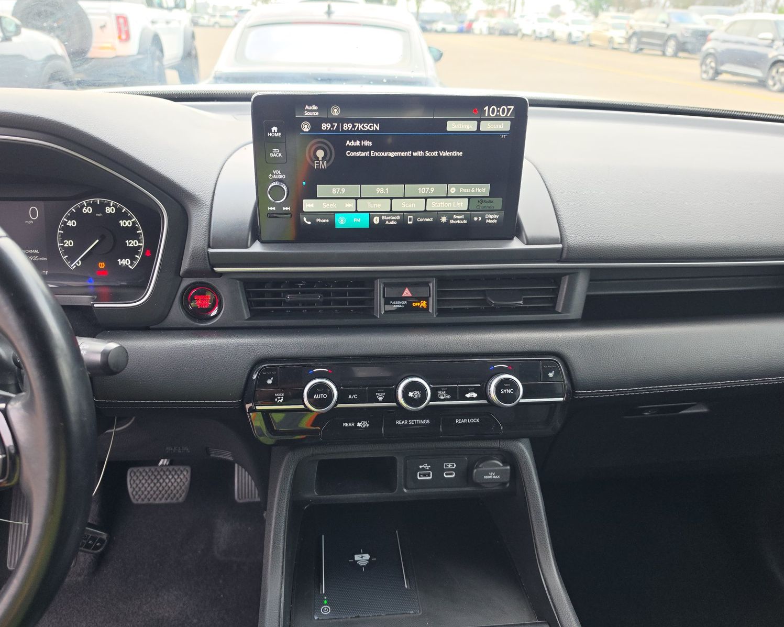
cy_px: 313
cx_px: 369
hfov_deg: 70.2
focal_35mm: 24
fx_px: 557
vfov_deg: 58.8
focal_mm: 6.5
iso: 49
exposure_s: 1/119
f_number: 1.4
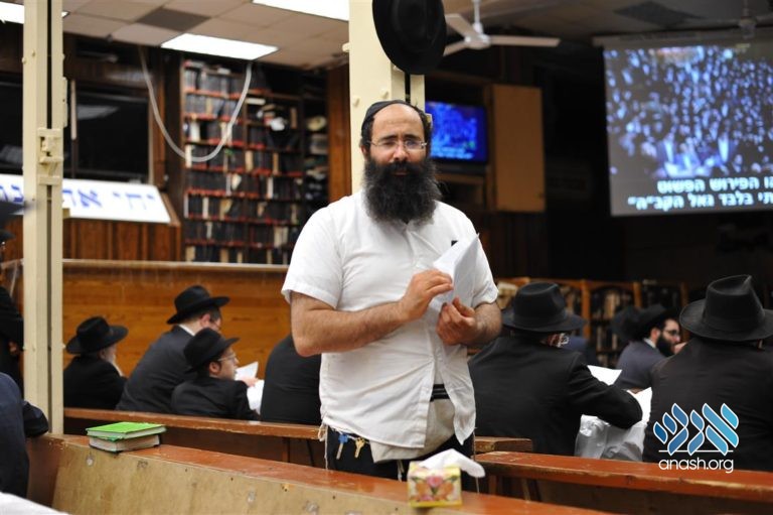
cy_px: 258
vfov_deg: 27.0
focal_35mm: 50
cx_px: 386
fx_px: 1073
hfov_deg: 39.6
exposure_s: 1/125
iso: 640
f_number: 2.2
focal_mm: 50
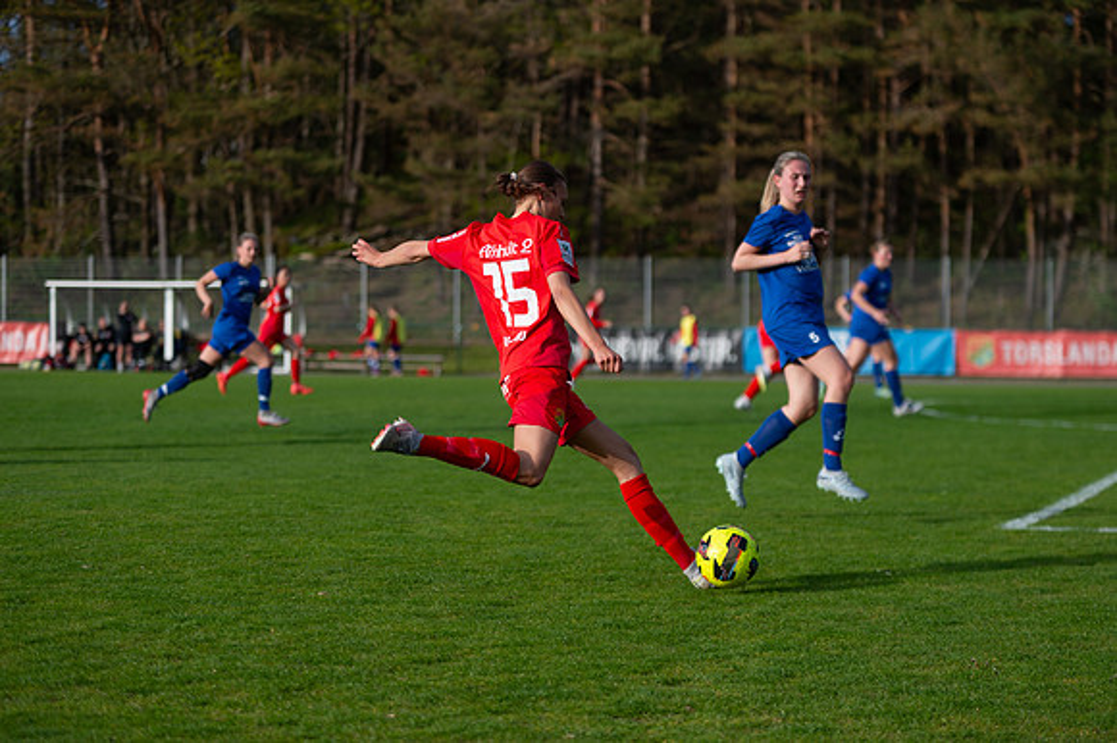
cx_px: 558
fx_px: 3256
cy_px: 372
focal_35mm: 105
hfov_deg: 19.5
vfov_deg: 13.0
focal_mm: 105
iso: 100
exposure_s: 1/1600
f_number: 3.2
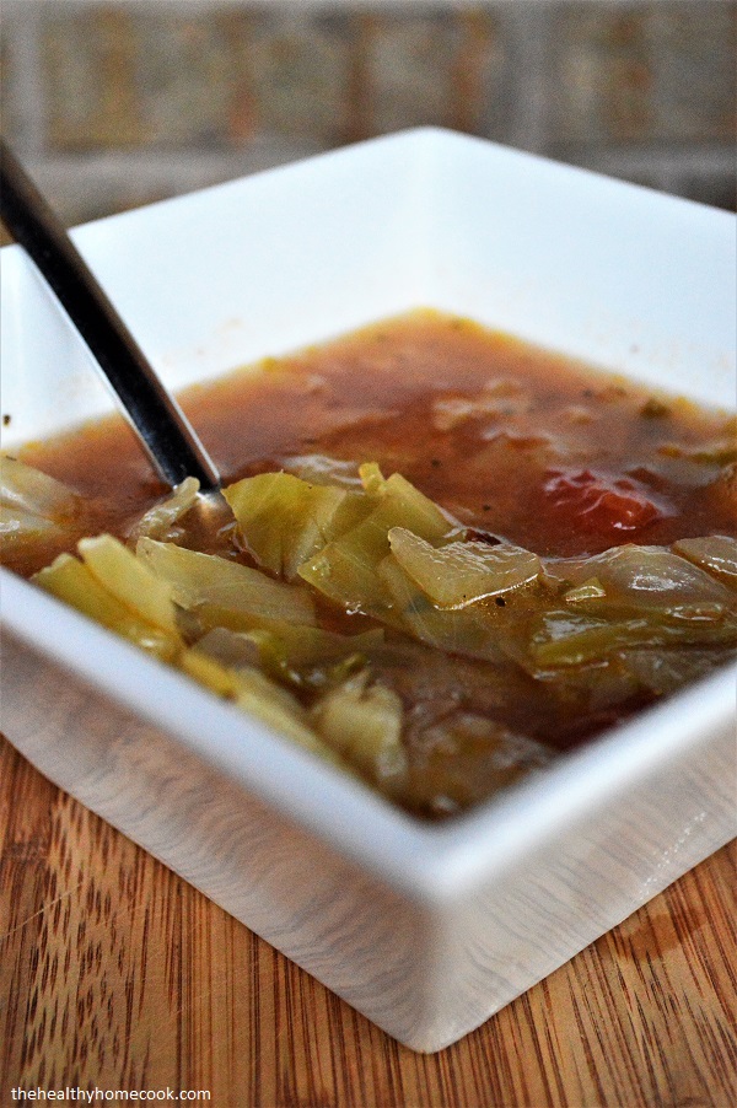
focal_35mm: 57
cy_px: 554
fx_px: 1753
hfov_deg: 23.7
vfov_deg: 35.1
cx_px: 368
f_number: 5
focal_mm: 38
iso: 3200
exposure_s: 1/40
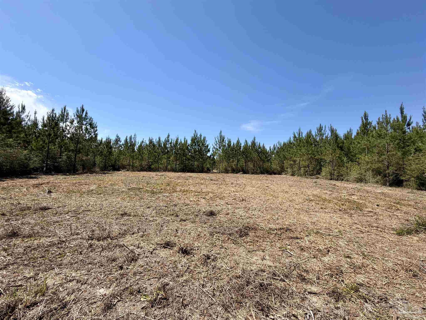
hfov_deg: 102.1
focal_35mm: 14
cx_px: 213
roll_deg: -2.3
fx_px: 172
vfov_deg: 85.7
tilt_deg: +5.1
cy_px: 160
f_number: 2.2
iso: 20
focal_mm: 2.22
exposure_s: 1/770
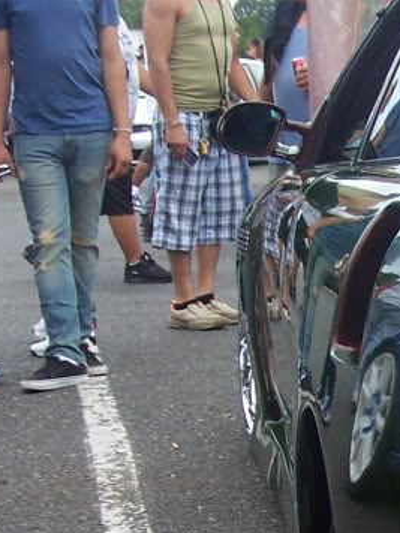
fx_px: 1772
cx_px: 530
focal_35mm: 115
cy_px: 442
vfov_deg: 17.0
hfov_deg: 12.5
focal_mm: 6.7
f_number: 2.8
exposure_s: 1/350
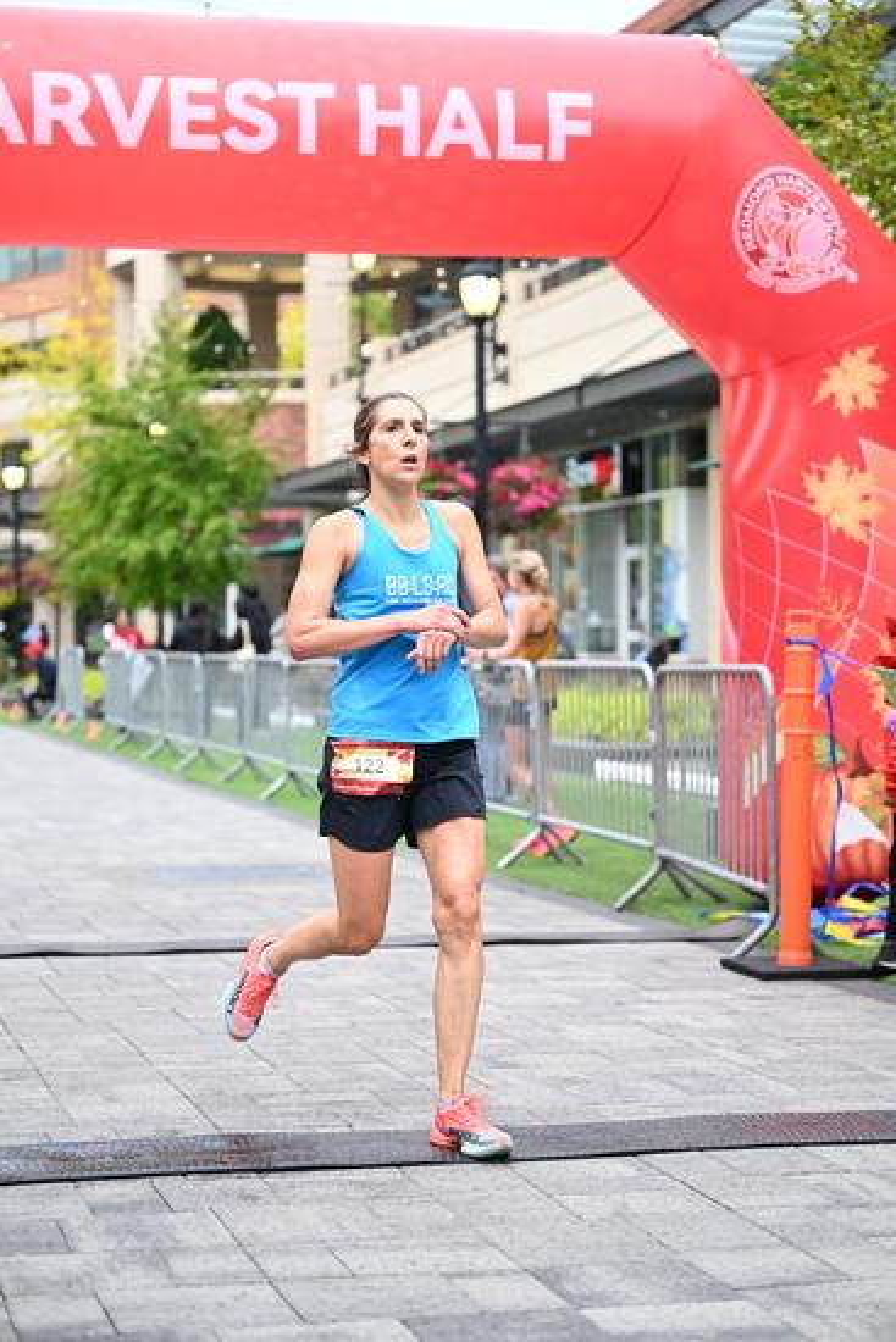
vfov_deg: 28.8
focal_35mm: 70
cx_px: 448
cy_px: 671
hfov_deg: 19.5
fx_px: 2611
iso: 1250
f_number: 2.8
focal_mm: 70
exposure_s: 1/1600
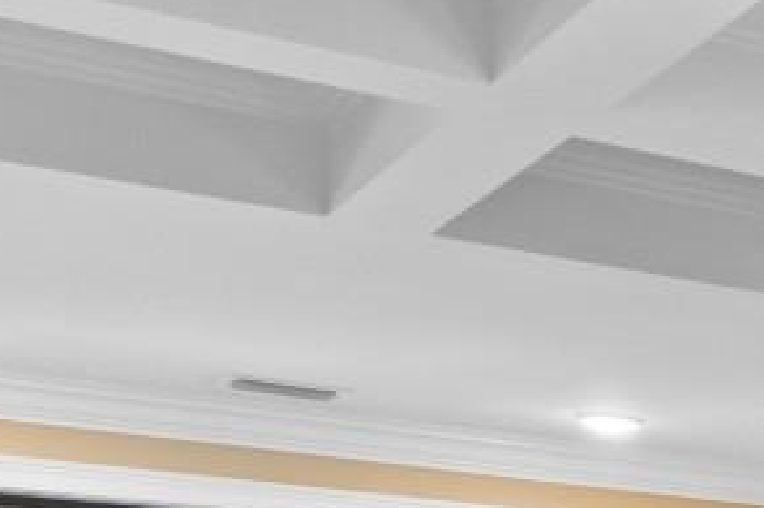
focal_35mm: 105
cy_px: 868
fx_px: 2227
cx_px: 1739
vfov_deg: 12.1
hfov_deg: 14.3
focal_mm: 13
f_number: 4.8
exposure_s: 1/2
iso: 100
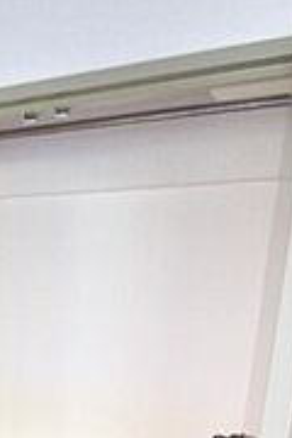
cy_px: 479
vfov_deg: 39.7
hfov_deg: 31.8
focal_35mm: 40
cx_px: 30
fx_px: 487
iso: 800
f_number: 3.5
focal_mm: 10
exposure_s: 1/30
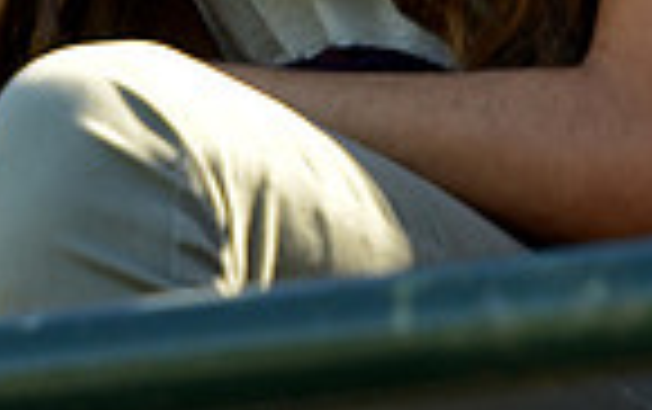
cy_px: -363
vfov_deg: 1.3
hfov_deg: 2.1
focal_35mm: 1018
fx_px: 18110
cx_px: -85
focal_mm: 250
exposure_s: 1/320
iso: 320
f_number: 4
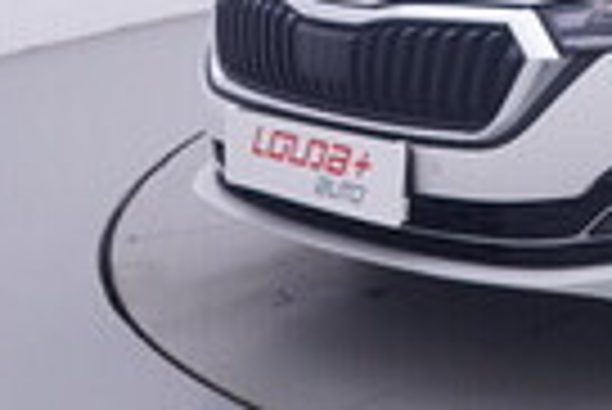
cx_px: 1109
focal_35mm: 91
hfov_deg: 17.8
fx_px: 1549
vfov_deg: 14.1
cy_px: -200
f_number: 5
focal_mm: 15
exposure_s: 1/80
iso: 200
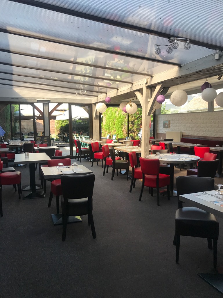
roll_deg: +0.0
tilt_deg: -3.1
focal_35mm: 28
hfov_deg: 49.7
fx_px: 241
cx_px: 112
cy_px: 149
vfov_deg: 63.4
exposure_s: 1/277
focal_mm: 3.99
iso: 20
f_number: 1.8
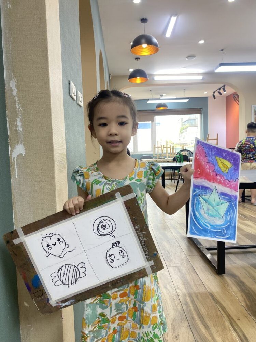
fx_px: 256
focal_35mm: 26
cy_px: 171
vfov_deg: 67.3
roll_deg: +2.2
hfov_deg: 53.1
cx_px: 128
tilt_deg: -3.7
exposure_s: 1/100
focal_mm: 4.25
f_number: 1.8
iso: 80
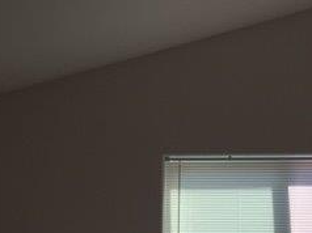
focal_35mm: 78
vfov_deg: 18.7
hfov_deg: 24.9
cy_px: 188
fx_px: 702
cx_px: 211
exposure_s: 1/291
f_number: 2.2
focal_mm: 4.15
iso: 32
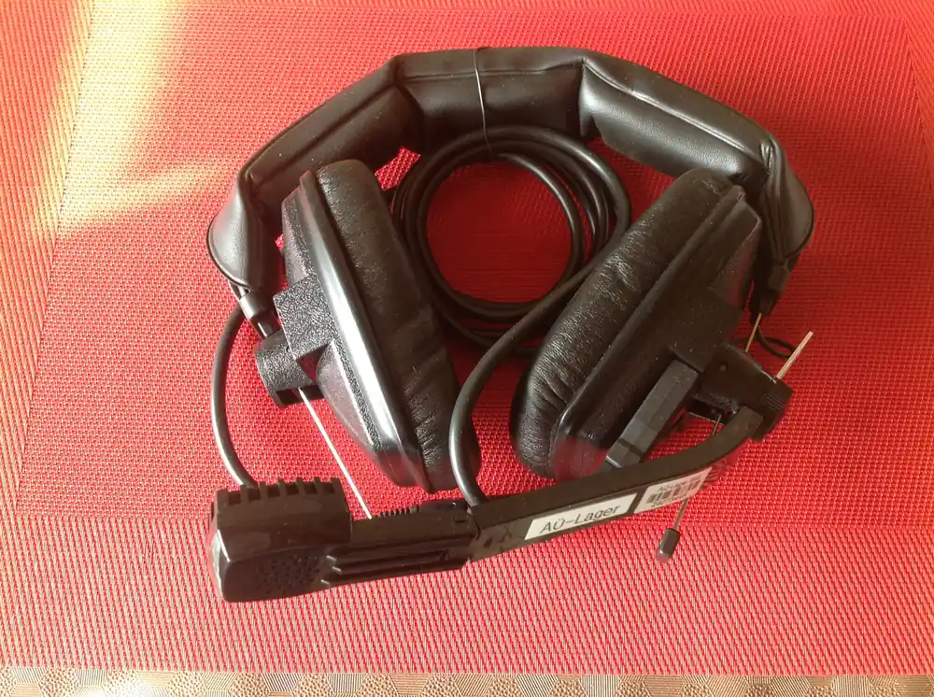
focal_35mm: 35
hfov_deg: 52.7
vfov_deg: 40.6
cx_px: 467
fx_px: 943
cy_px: 348
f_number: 2.4
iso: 64
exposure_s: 1/24
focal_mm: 4.28
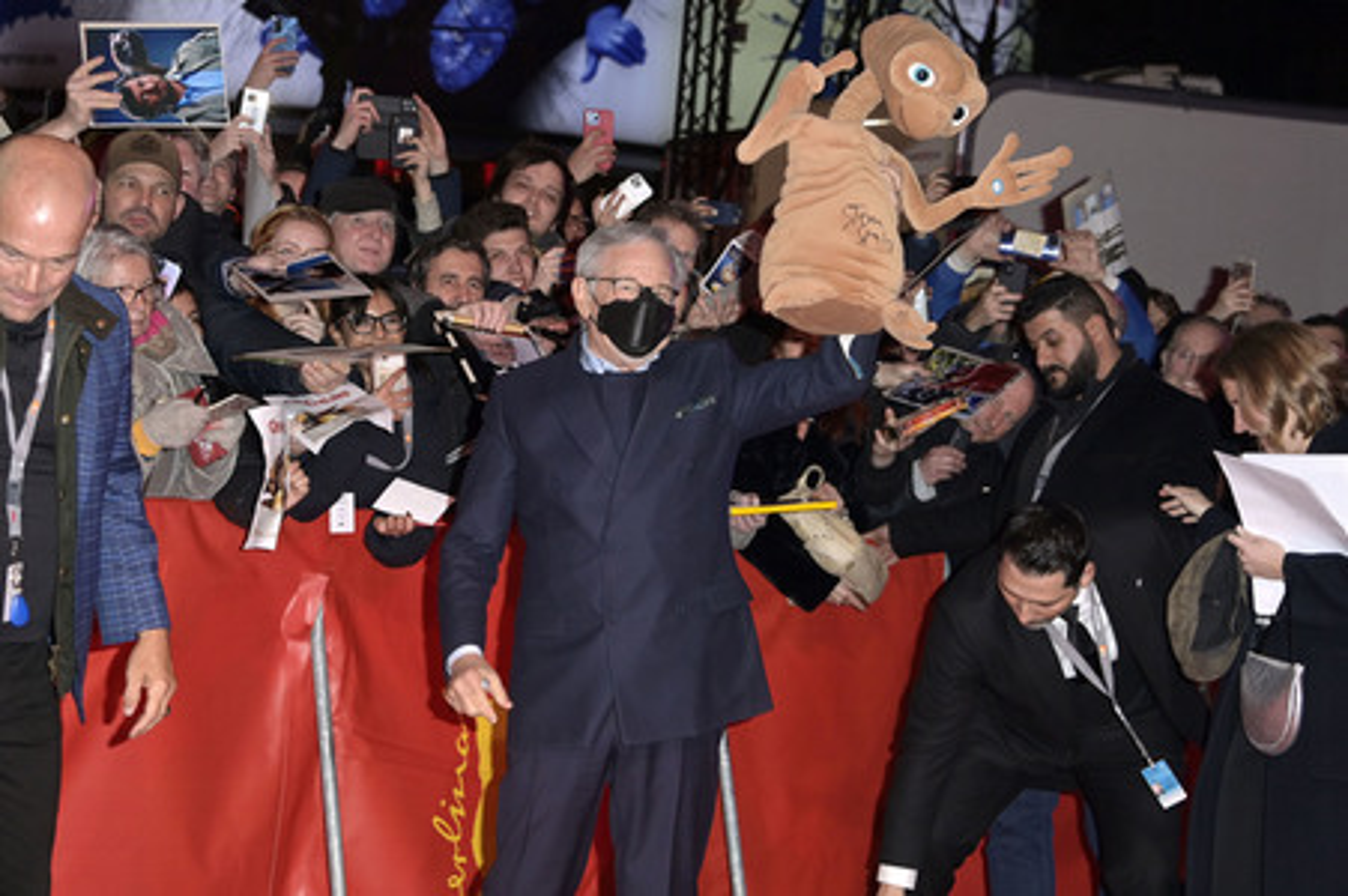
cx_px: 674
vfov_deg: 19.4
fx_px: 2619
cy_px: 448
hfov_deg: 28.9
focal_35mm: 70
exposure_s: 1/250
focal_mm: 70
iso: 1000
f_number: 5.6
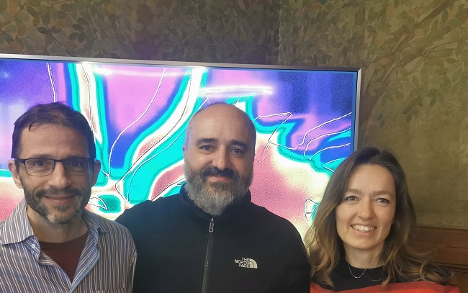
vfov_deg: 28.3
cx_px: 214
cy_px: 253
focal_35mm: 44
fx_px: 561
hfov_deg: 45.2
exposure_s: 1/50
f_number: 1.8
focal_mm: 5.58
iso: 320
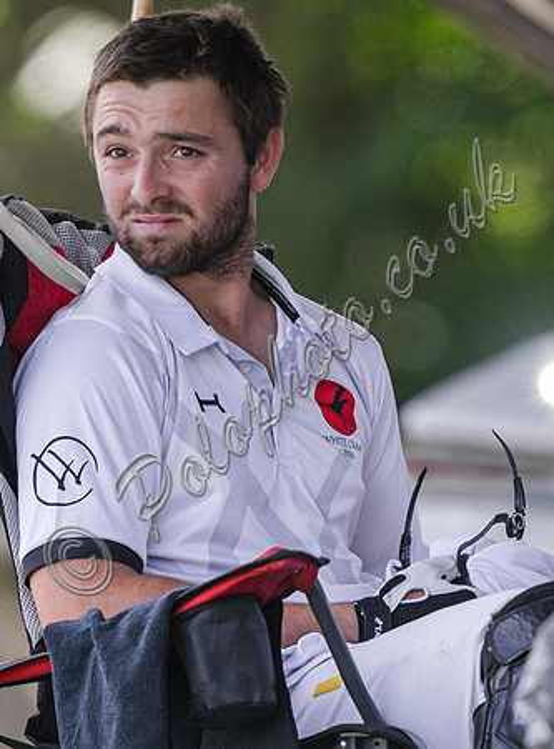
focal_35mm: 1184
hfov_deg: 1.2
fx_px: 25484
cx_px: 296
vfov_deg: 1.7
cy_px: 593
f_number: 3.5
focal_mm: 400
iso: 400
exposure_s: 1/1250
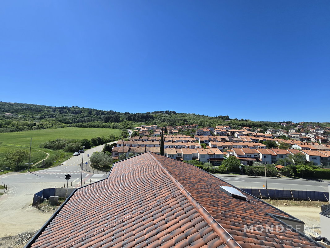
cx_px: 165
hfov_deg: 106.2
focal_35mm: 13
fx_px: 124
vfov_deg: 89.9
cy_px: 124
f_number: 2.2
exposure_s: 1/2913
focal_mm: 2.2
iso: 50
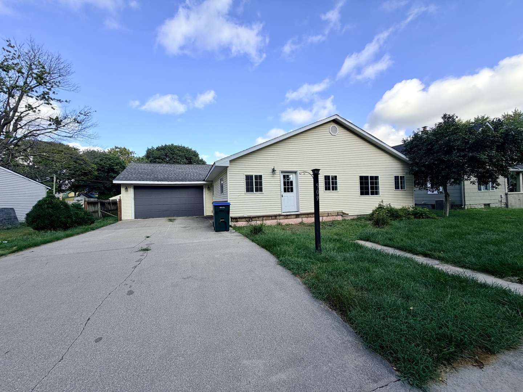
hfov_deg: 102.1
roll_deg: +1.6
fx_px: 212
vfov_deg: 85.7
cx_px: 262
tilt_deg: -0.8
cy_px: 196
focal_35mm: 14
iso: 40
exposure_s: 1/770
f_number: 2.2
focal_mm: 2.22
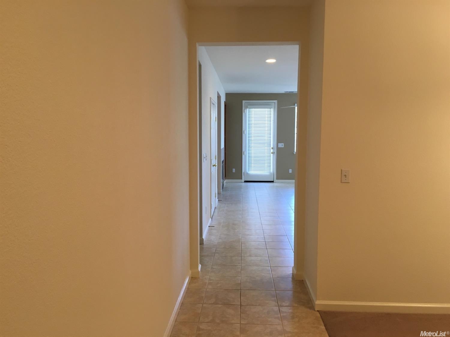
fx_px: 377
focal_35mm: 29
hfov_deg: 61.7
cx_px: 225
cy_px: 168
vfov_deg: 48.2
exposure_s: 1/30
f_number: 2.2
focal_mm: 4.15
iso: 64
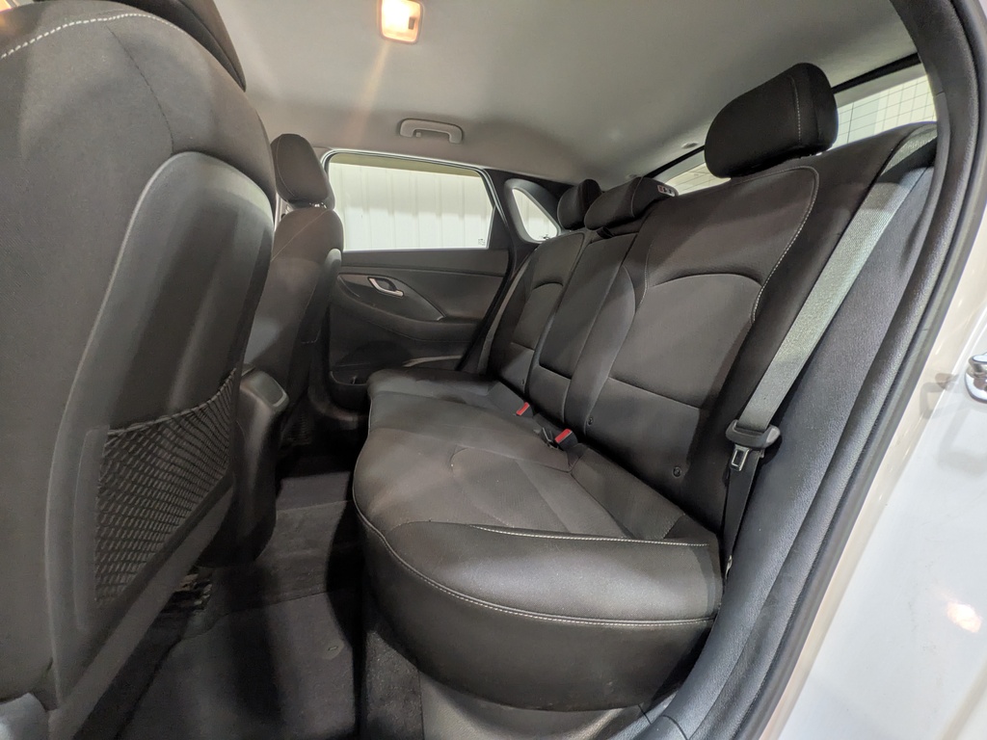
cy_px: 370
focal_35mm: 14
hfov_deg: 102.1
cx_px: 494
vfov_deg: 85.7
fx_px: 399
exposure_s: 1/24
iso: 50
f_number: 2.2
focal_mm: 1.83
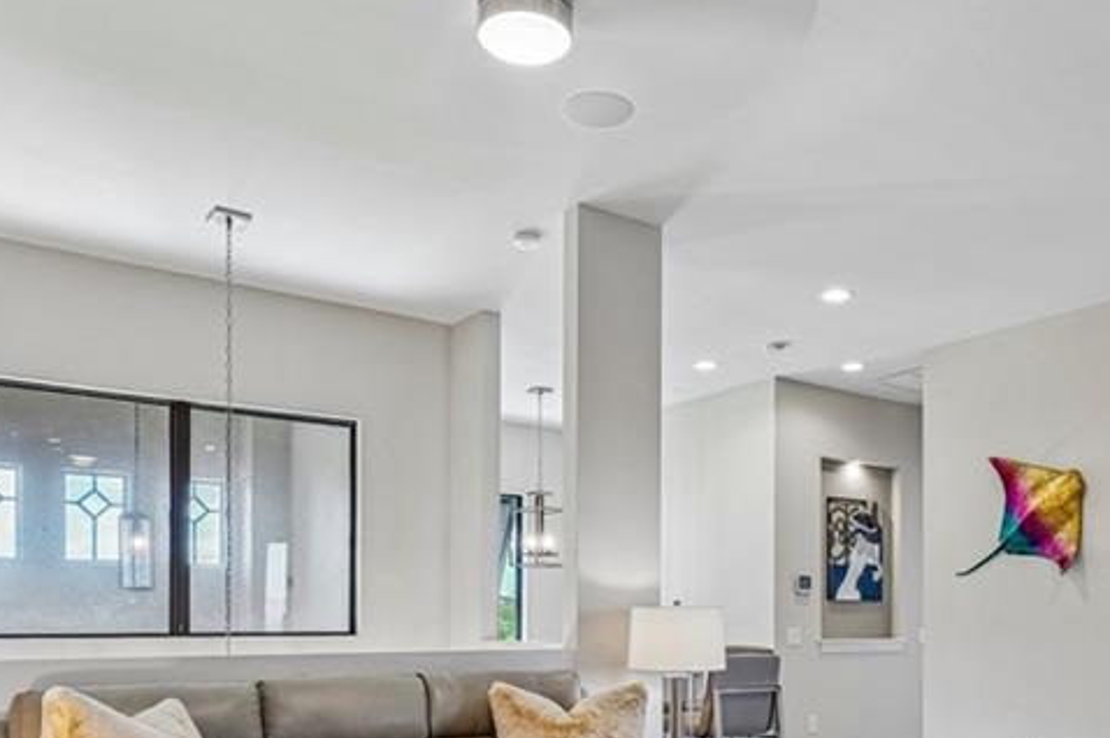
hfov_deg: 61.5
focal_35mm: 30
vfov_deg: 41.2
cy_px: 616
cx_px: 655
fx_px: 924
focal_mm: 14
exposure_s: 1/20
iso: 400
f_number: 8
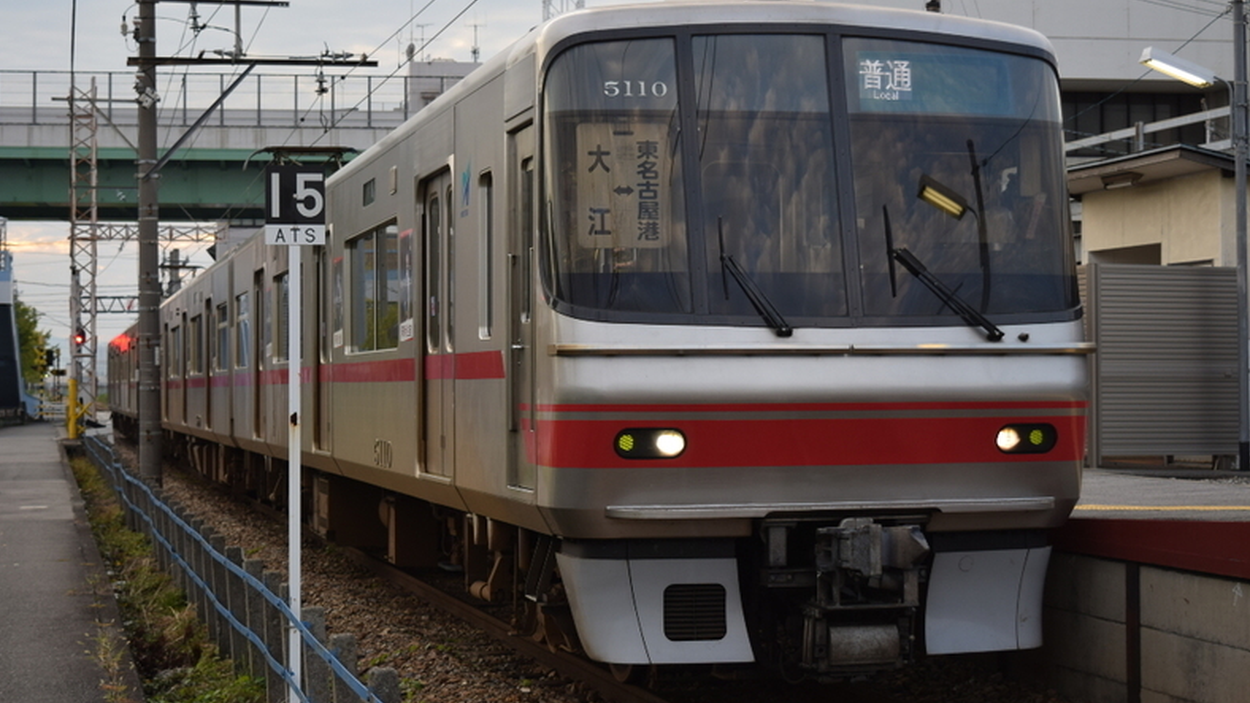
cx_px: 631
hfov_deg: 31.4
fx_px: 2220
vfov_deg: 18.0
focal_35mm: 67
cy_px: 313
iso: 100
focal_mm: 42
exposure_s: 1/100
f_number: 5
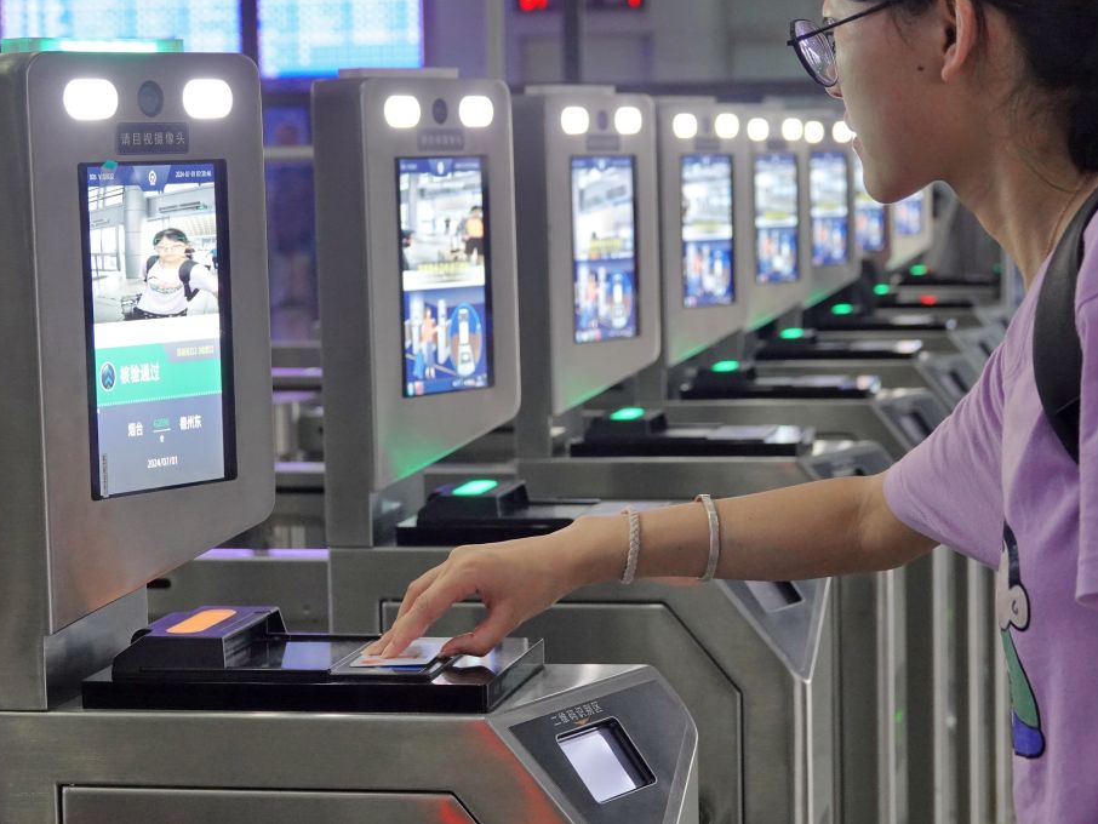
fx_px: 2792
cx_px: 591
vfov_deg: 16.8
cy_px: 411
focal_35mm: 88
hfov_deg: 22.2
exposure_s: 1/80
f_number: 3.5
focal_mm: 29.69
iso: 800
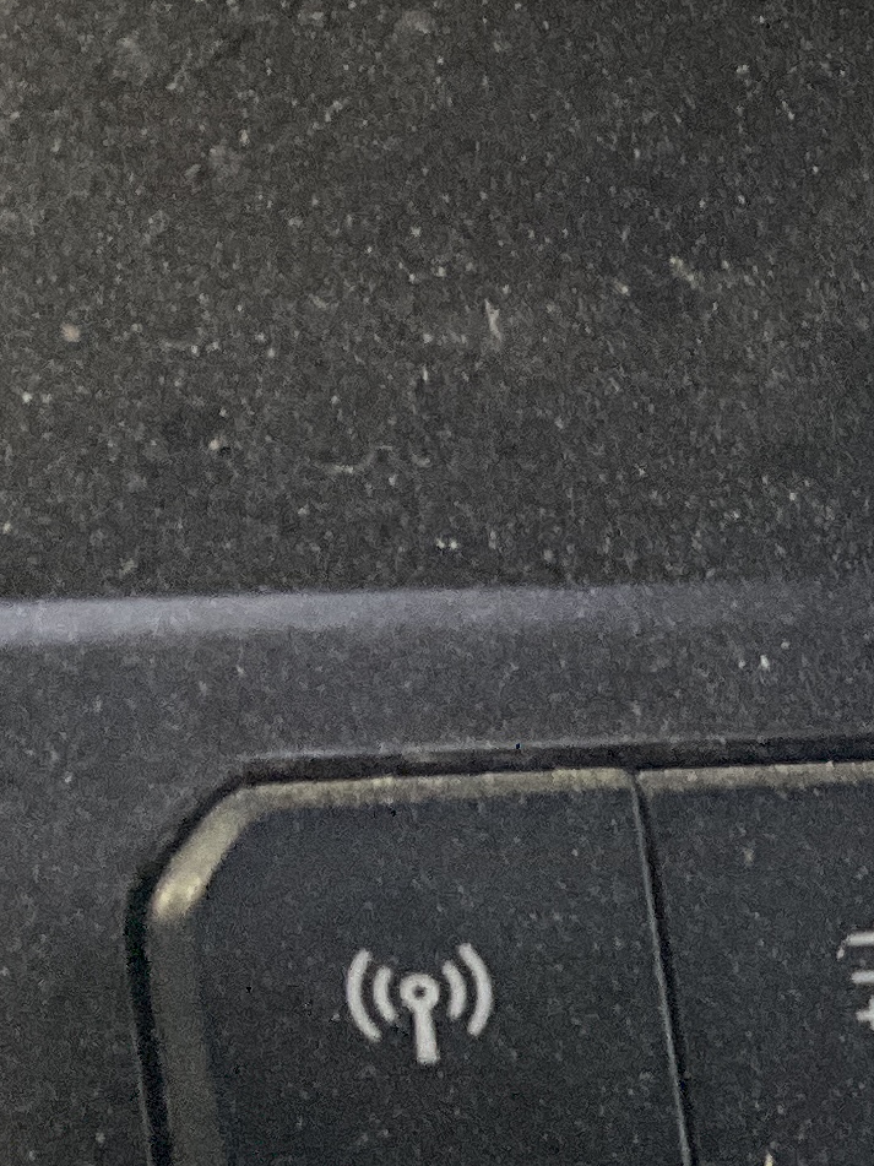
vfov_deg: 15.5
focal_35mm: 123
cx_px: 1716
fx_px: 4142
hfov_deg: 11.0
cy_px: 1328
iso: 160
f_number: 1.8
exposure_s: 1/60
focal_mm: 3
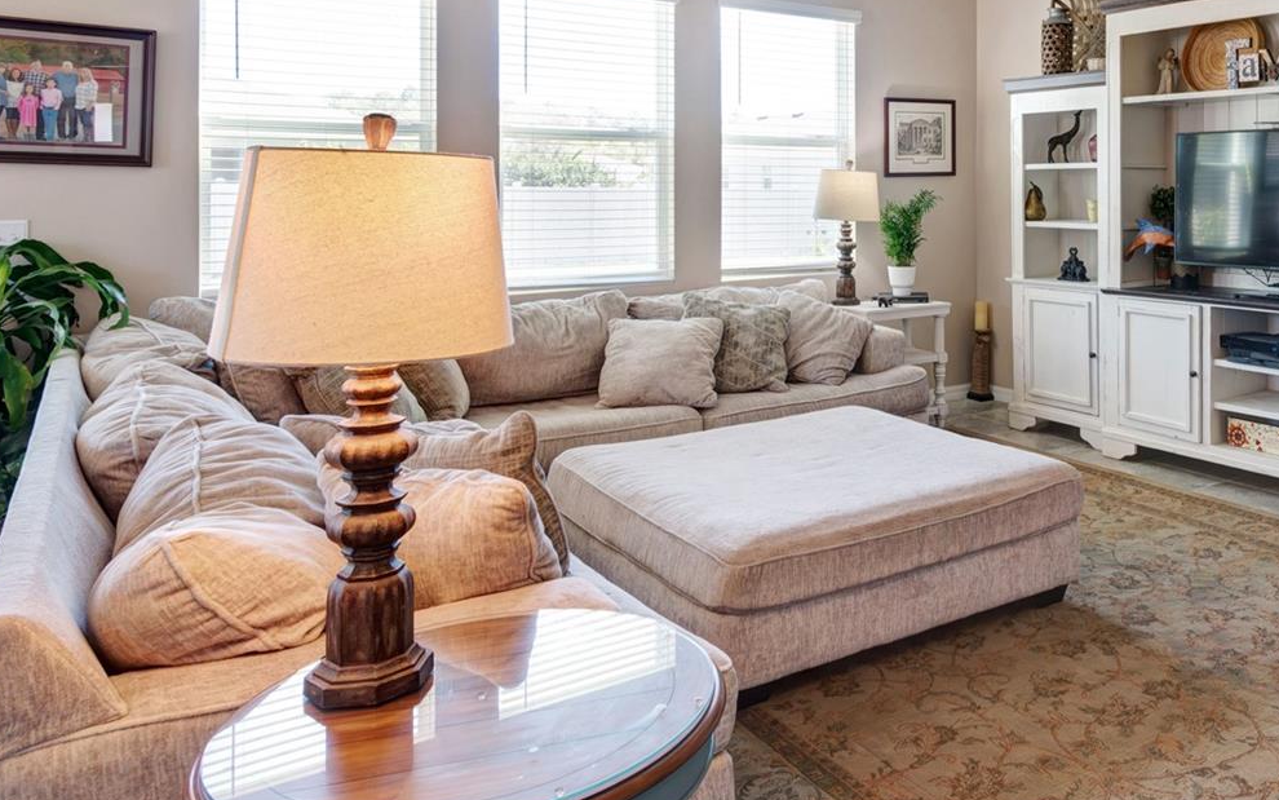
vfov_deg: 42.6
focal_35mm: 28
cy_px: 200
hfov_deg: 62.5
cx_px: 935
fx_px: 990
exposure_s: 1/20
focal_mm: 11.5
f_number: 9
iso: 250
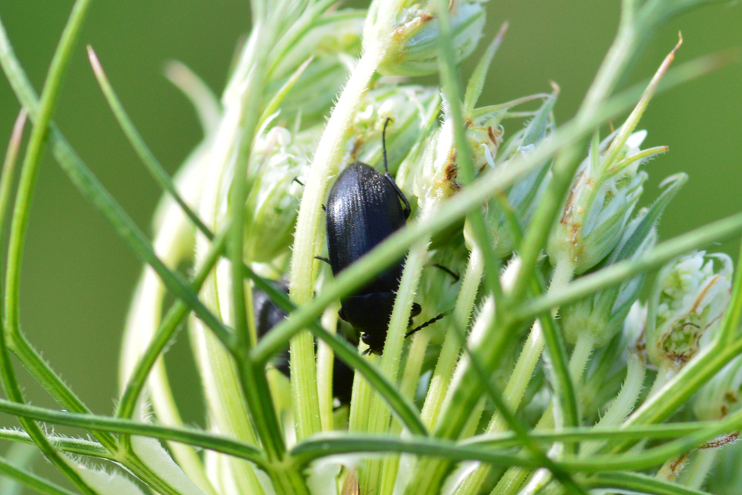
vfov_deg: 9.1
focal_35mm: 150
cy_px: 248
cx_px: 371
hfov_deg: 13.7
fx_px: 3091
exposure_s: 1/250
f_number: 10
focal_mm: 100
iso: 400
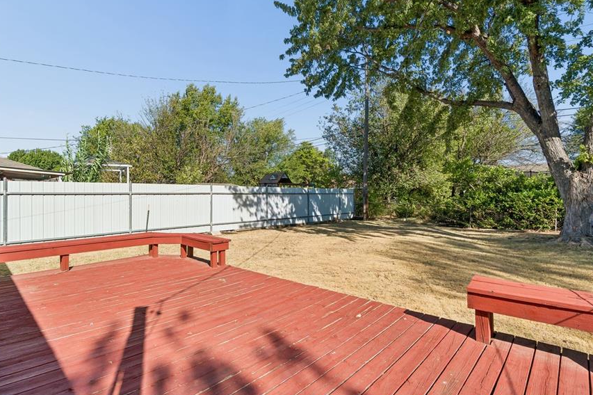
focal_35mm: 18
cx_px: 268
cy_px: 197
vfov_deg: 67.3
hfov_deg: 89.8
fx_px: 296
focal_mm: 10
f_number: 9
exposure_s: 1/400
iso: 100
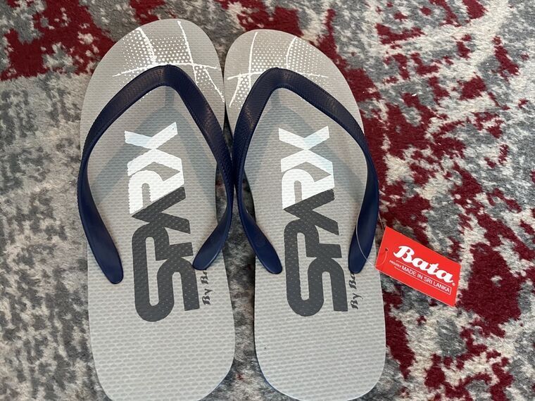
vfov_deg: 53.1
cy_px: 200
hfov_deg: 67.3
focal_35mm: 26
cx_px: 268
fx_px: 402
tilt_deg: -64.8
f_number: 1.6
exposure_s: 1/60
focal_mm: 5.1
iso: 400
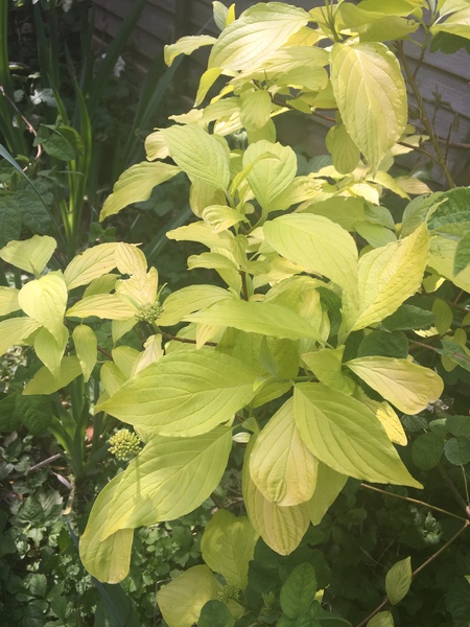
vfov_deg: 61.7
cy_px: 314
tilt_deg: -43.4
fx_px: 525
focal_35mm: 29
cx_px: 235
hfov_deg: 48.2
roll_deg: -7.2
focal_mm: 4.15
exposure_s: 1/271
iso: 32
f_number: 2.2
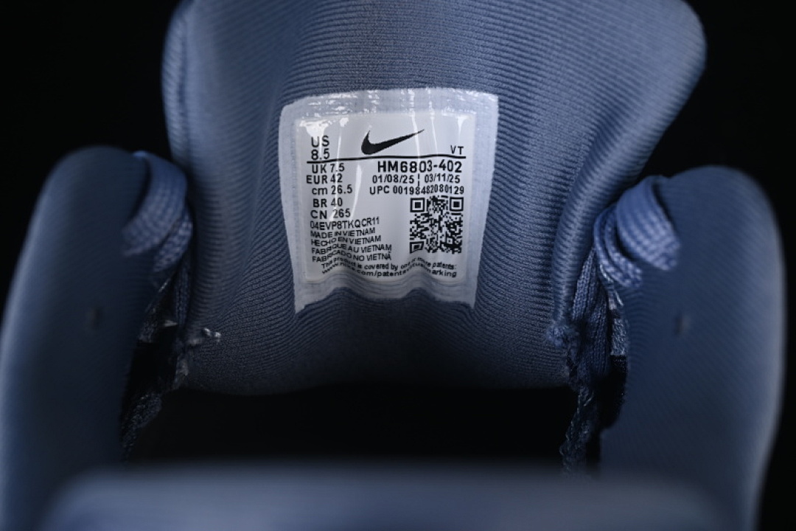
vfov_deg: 18.2
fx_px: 1658
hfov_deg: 27.0
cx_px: 398
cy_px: 266
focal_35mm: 75
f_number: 8
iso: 160
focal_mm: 50
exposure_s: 1/60
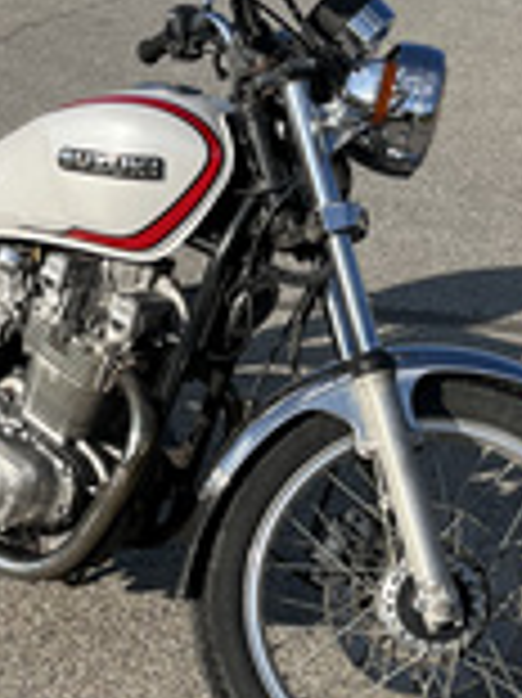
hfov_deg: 17.2
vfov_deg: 23.3
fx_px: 1691
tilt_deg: -19.5
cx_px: 29
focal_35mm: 84
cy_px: 378
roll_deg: -1.0
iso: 50
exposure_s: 1/3311
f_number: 1.6
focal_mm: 5.1
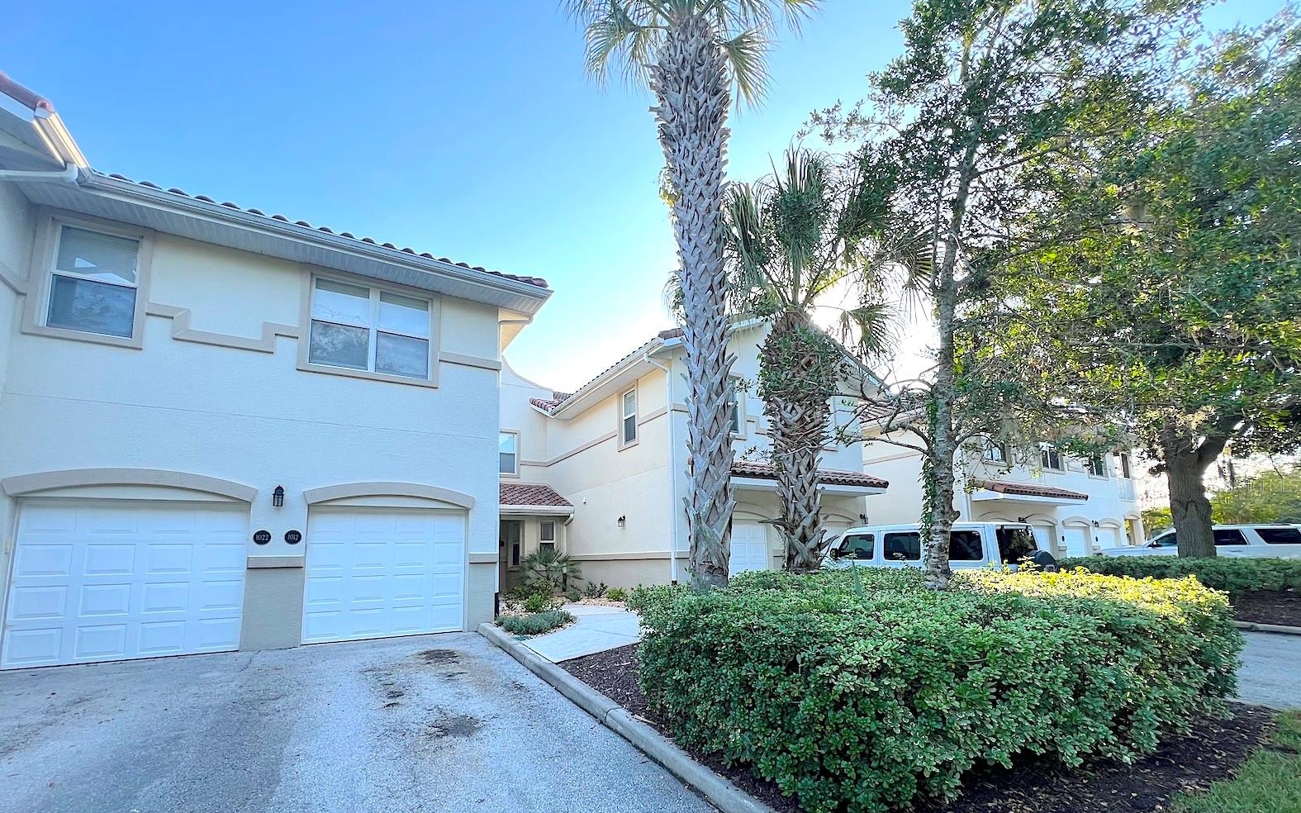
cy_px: 485
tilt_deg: +7.4
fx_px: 496
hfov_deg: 105.3
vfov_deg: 77.8
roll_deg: +0.8
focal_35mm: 14
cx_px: 641
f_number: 1.8
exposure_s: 1/157
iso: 32
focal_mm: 1.57
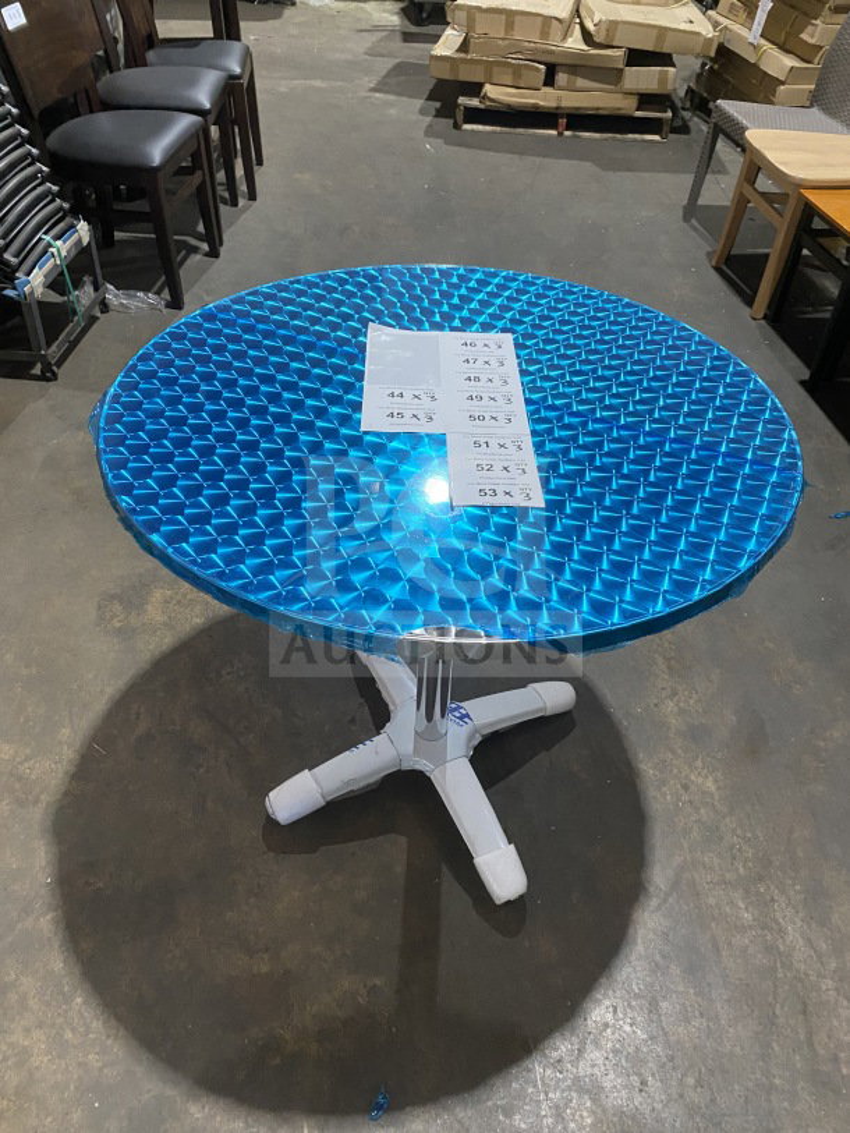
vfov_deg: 67.3
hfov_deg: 53.1
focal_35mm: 26
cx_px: 425
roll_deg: -4.1
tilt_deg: -43.8
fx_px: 851
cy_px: 566
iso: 400
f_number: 1.8
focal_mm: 4.25
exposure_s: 1/60
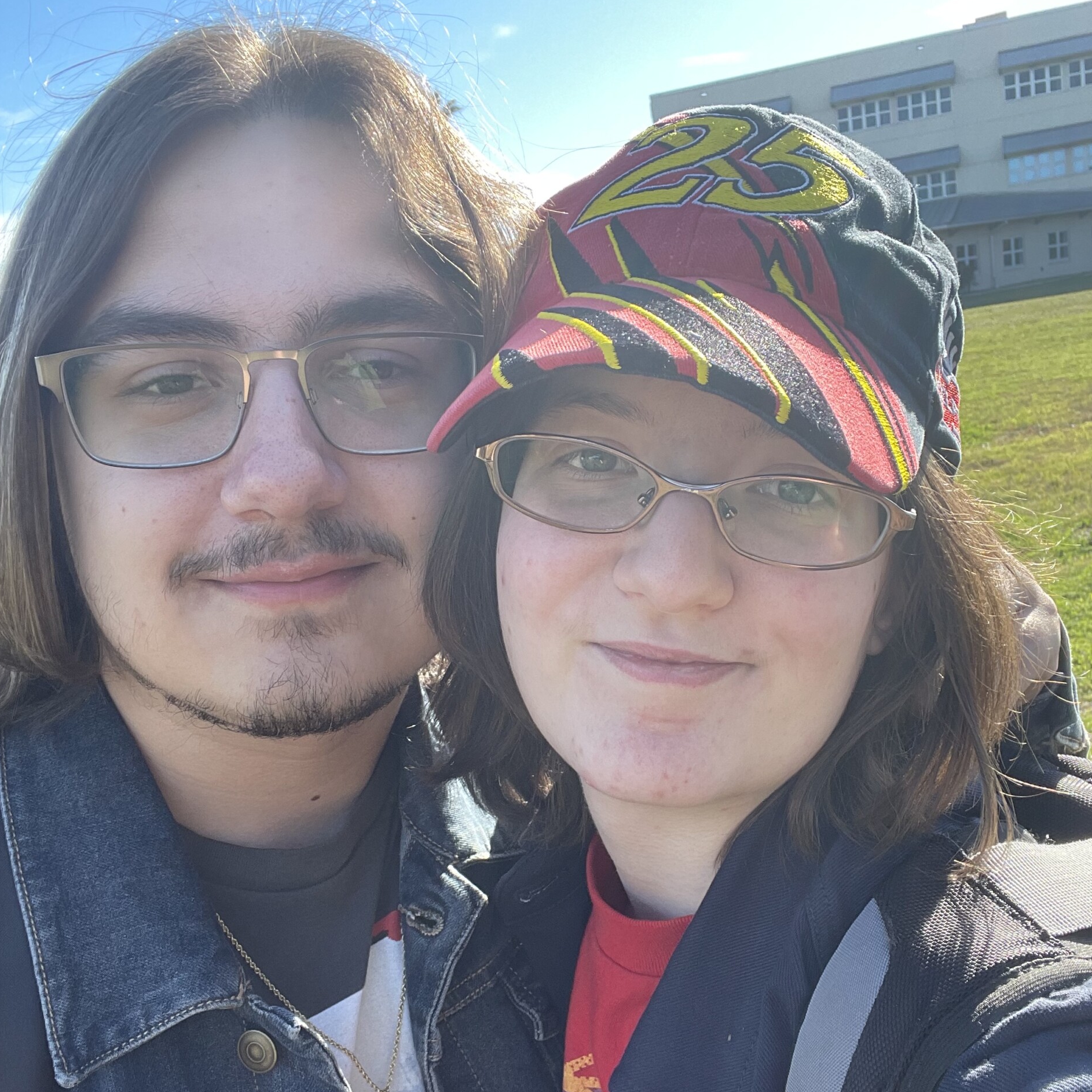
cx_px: 541
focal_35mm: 36
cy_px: 624
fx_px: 1285
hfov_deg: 46.0
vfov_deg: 45.9
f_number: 2.2
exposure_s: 1/186
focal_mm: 2.71
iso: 25
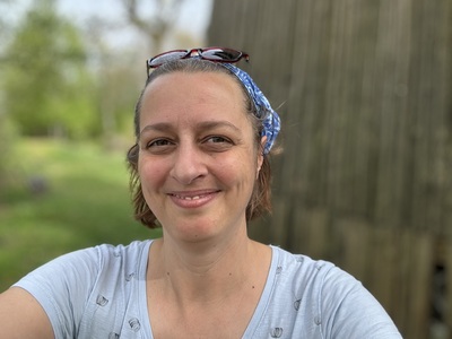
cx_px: 226
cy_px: 170
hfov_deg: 60.0
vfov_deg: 46.8
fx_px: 392
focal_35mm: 30
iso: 25
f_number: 1.9
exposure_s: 1/210
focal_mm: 2.69
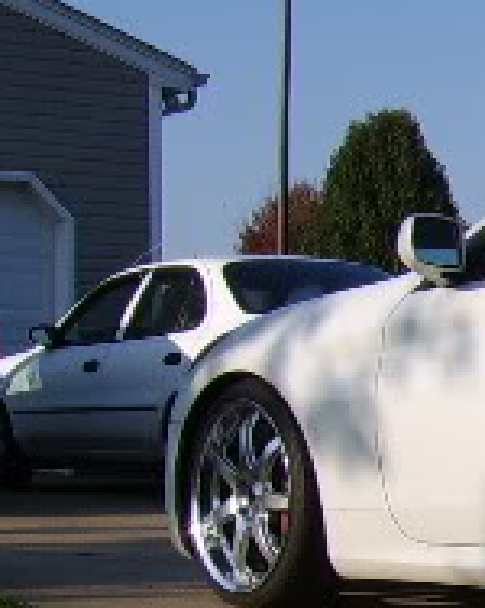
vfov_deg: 18.2
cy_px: 585
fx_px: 1851
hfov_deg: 13.2
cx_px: 918
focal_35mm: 103
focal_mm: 8.13
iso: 71
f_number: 6.7
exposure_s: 1/385
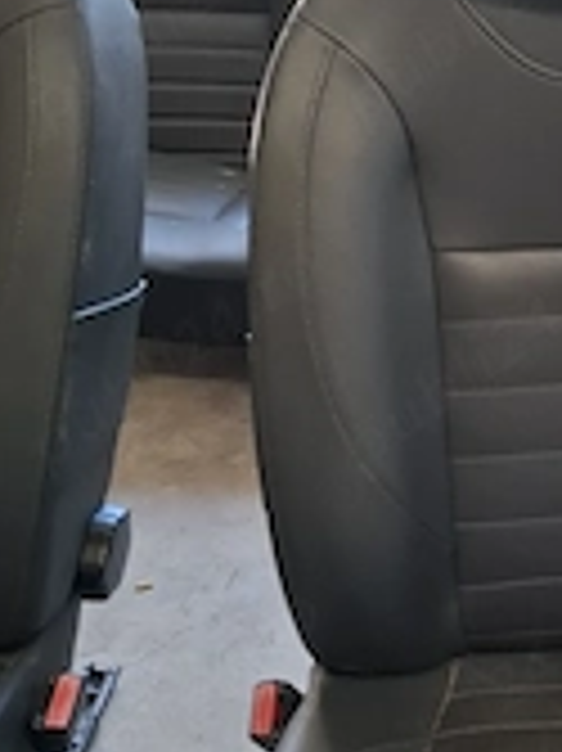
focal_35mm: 55
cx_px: 647
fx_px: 1192
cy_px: 432
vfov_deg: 34.9
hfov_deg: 24.4
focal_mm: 5.54
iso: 80
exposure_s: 1/100
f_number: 1.8
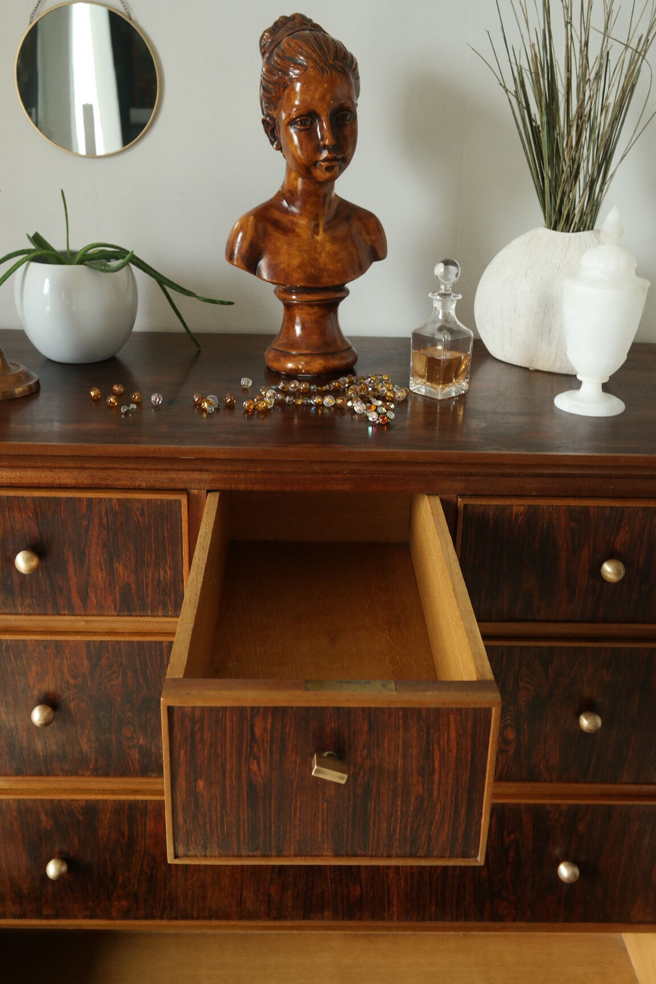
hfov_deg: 36.9
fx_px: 984
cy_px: 492
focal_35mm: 36
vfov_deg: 53.1
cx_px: 328
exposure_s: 1/25
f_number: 5.6
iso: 800
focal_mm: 24
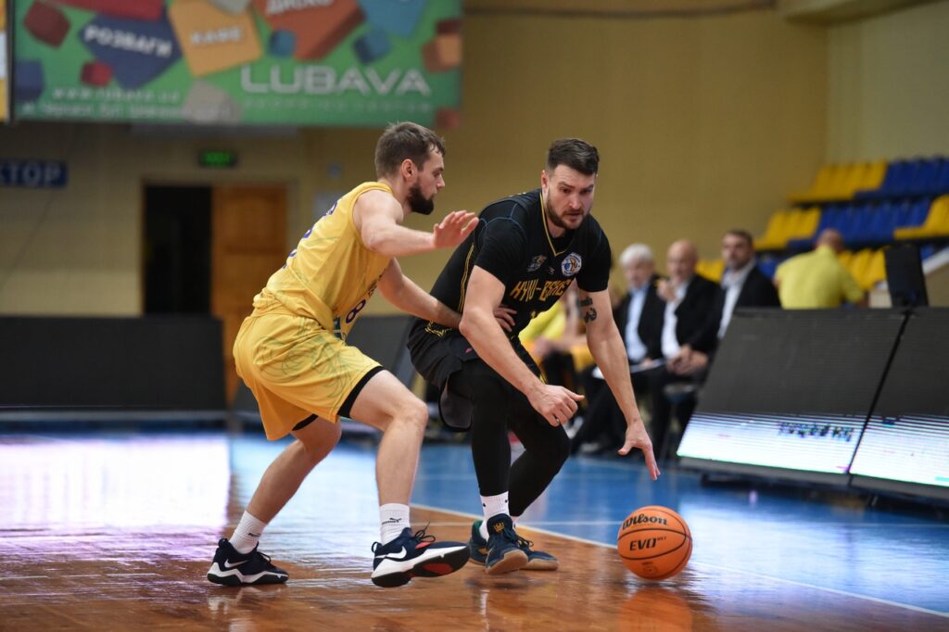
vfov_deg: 8.6
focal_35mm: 160
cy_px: 316
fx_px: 4216
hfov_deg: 12.8
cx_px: 474
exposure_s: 1/1250
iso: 5000
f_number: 2.8
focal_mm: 160
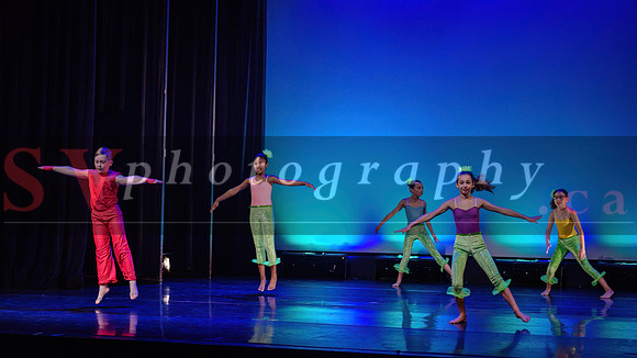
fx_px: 1327
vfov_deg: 15.4
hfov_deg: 27.0
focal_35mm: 79
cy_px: 146
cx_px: 319
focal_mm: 75
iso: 1600
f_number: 2.8
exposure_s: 1/250
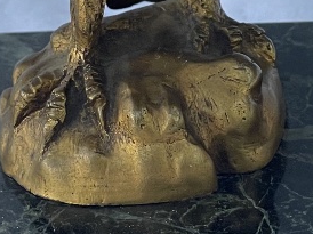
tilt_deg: -23.0
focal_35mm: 228
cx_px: 125
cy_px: -45
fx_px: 2060
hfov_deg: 8.7
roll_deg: +6.2
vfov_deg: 6.5
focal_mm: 6
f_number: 2
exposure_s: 1/277
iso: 25
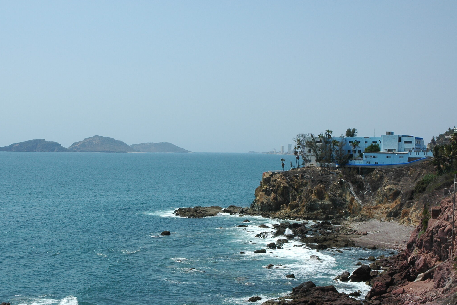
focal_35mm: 55
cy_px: 185
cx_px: 170
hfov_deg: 36.3
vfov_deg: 24.7
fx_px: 693
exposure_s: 1/400
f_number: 11
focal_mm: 29
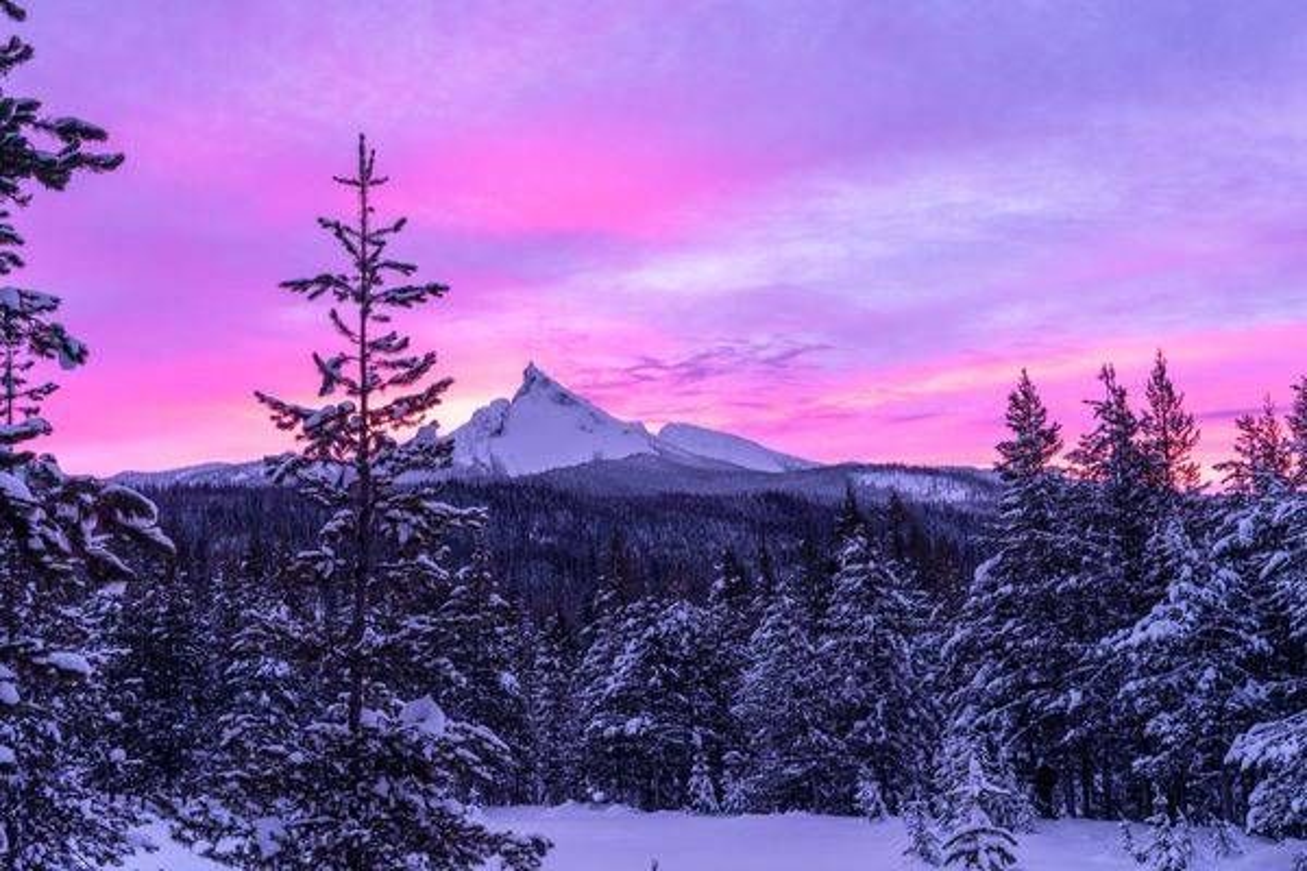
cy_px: 436
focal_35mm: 41
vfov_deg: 33.0
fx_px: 1472
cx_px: 654
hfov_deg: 47.9
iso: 800
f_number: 5
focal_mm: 38
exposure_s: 1/25
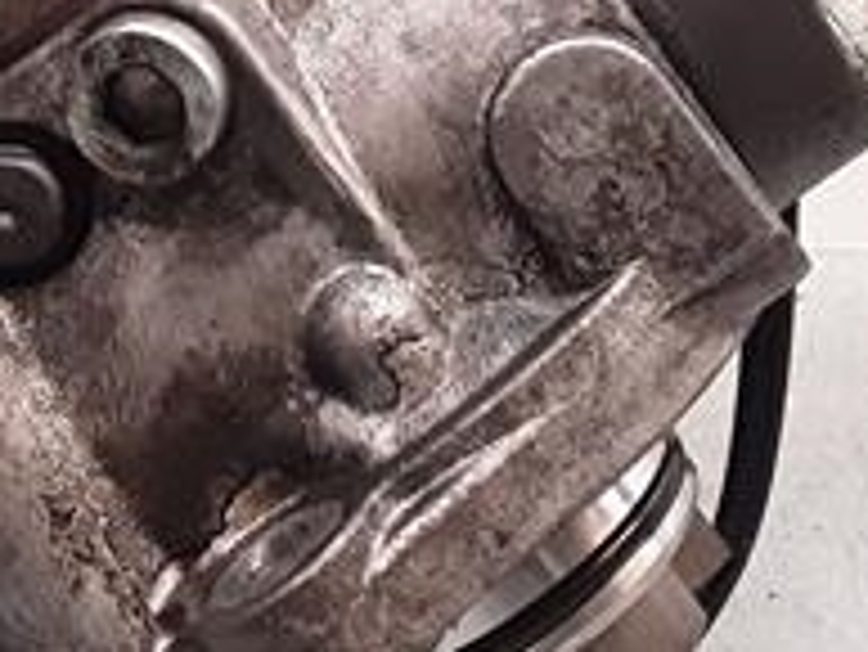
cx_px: 144
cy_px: 99
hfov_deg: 20.8
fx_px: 2333
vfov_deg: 15.8
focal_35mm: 93
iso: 100
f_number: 1.9
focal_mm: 2.91
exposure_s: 1/100
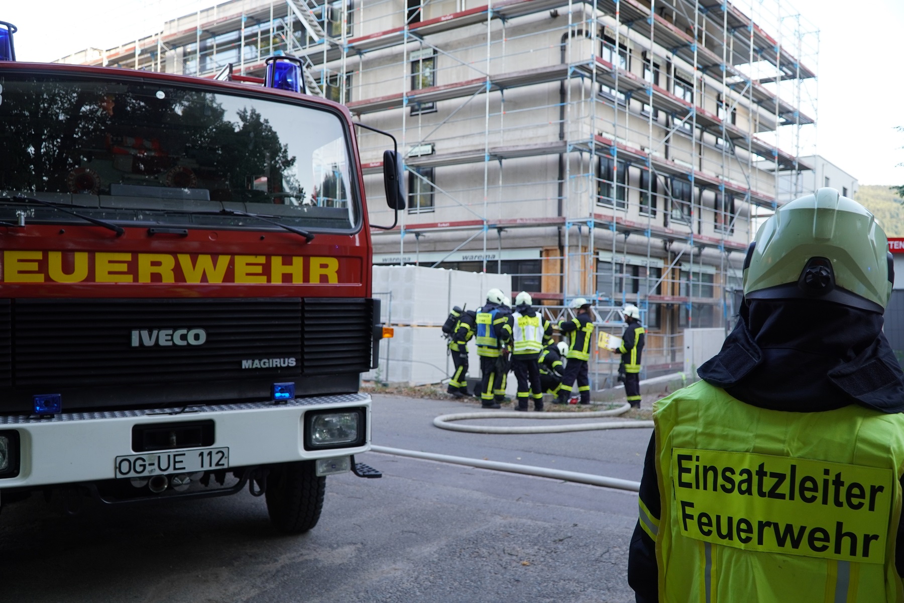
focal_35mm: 30
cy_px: 302
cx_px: 452
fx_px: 753
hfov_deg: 61.9
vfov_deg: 43.6
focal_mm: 20
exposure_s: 1/160
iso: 250
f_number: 4
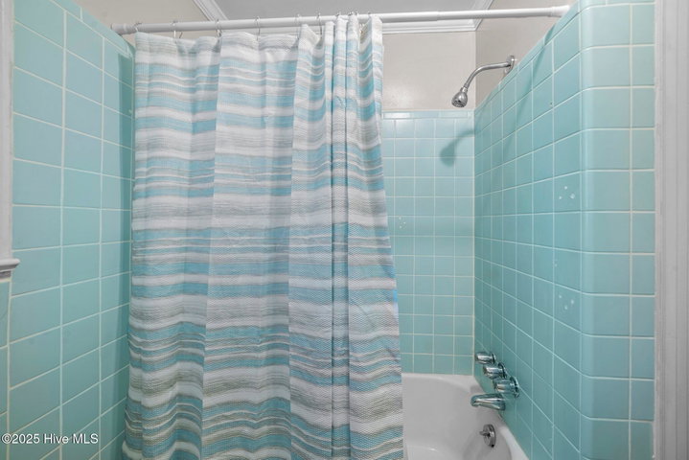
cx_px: 344
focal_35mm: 14
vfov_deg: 81.3
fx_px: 268
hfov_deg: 104.2
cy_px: 230
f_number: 8
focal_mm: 14
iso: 100
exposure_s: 2
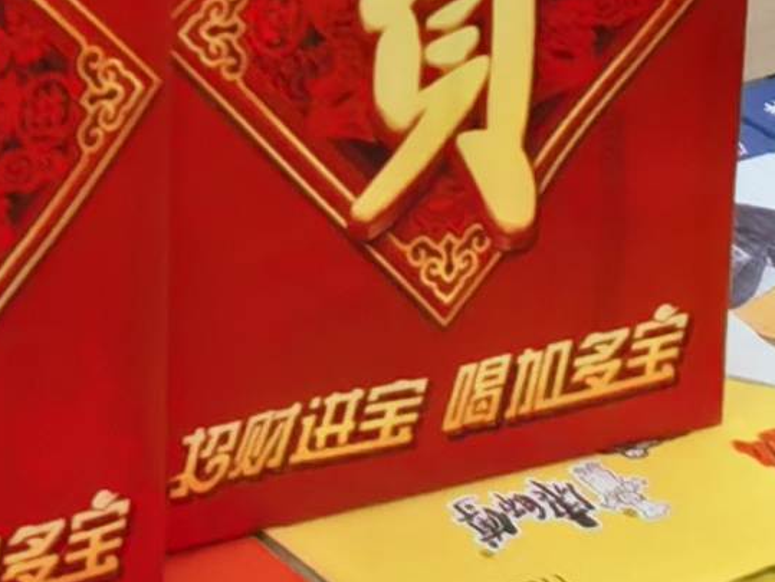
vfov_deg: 6.2
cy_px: -1576
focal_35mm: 205
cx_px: -962
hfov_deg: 8.9
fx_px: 4593
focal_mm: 5.52
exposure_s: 1/1658
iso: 50
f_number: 1.9
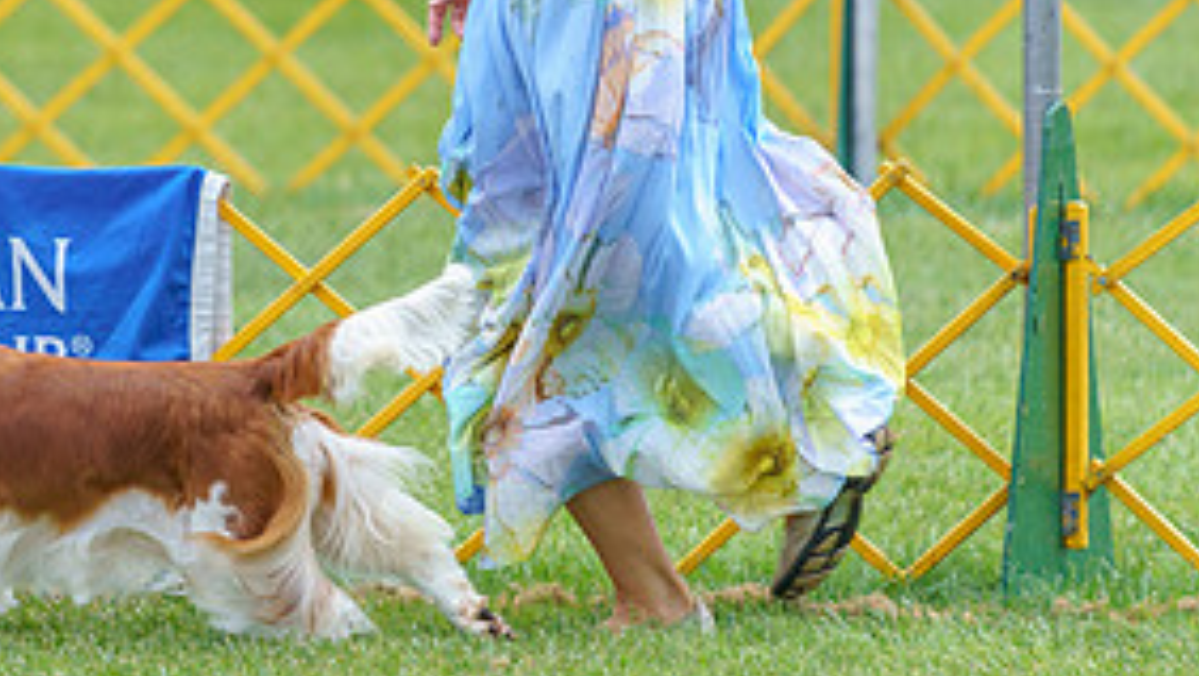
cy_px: -47
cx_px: 32
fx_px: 15969
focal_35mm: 502
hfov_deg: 4.3
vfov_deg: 2.4
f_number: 2.8
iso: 640
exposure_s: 1/640
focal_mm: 200
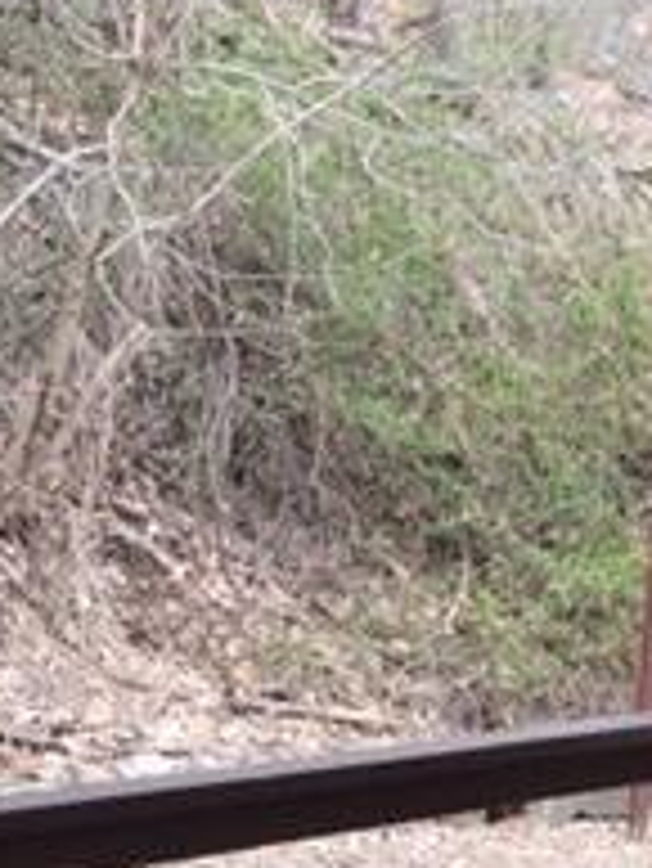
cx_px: 549
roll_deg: -0.8
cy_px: 1025
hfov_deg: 15.3
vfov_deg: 19.3
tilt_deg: -11.7
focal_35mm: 96
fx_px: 2408
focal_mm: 4.15
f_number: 2.2
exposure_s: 1/32
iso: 32
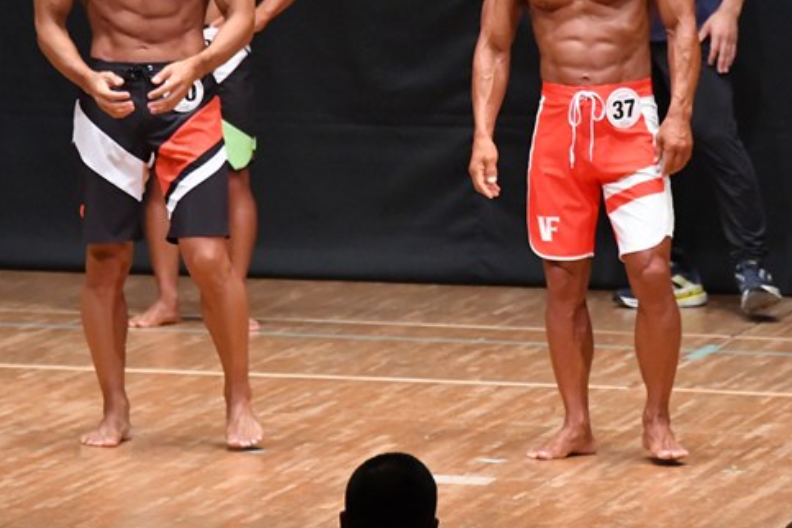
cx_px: 440
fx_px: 9525
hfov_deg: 4.8
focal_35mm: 433
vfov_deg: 3.2
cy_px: 110
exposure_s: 1/400
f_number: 5.6
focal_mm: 180
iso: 8000
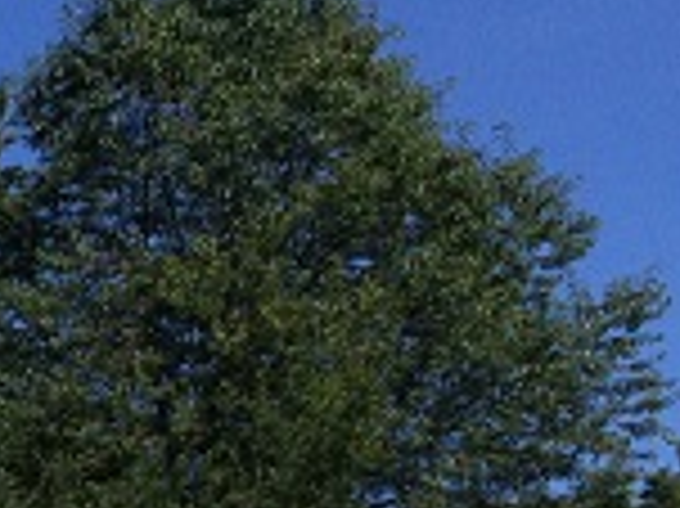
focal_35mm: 154
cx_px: -1090
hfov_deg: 10.5
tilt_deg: +0.1
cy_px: 1128
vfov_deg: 8.9
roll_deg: +1.7
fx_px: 3023
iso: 32
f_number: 2.2
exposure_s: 1/3165
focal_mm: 4.15
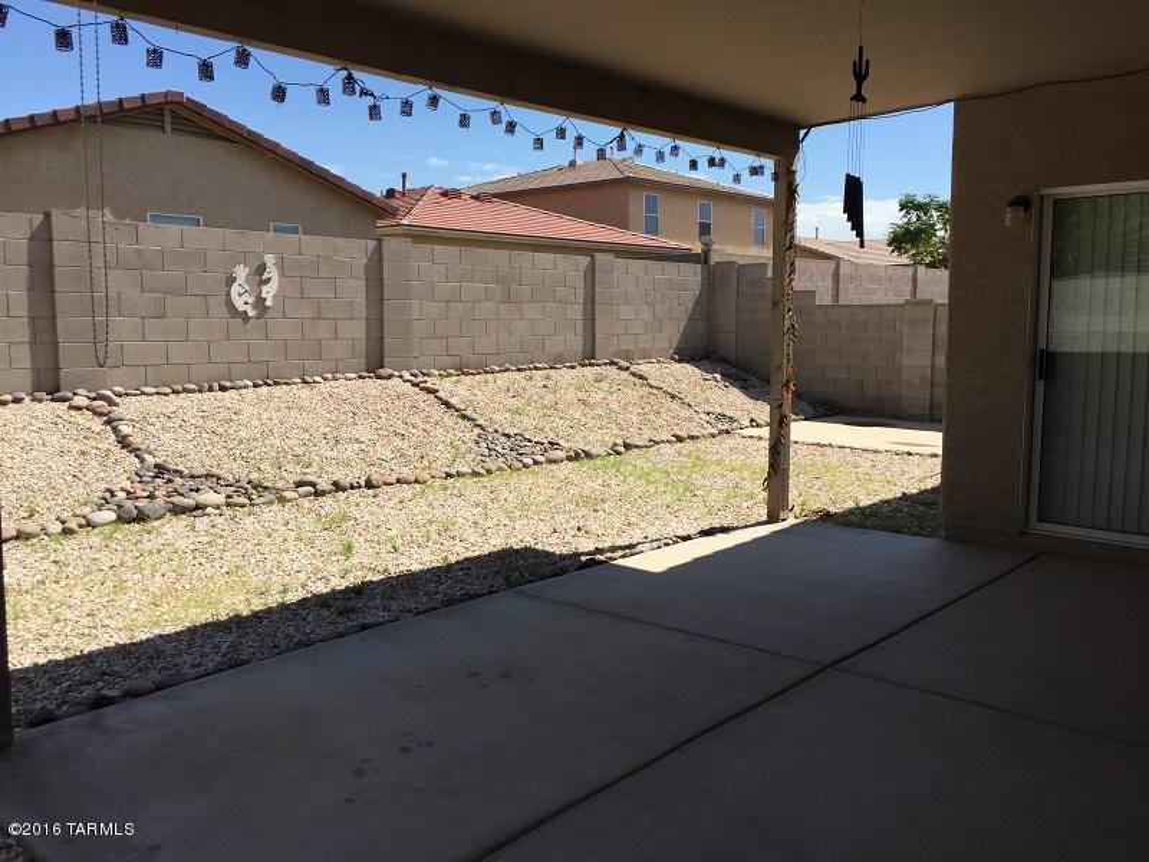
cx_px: 574
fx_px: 963
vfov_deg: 48.2
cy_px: 431
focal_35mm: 29
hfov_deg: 61.7
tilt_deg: -5.9
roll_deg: -0.9
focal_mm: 4.15
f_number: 2.2
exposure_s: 1/2475
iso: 32
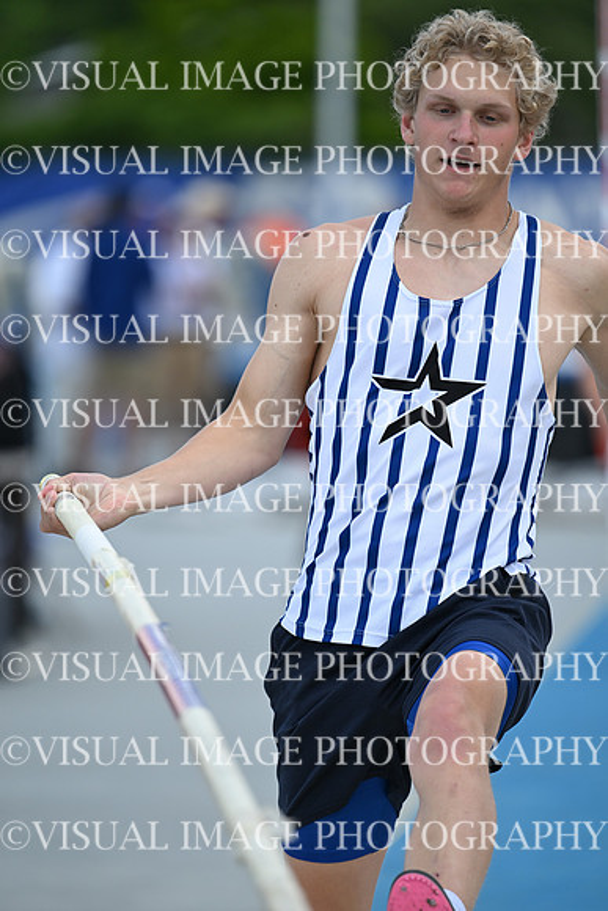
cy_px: 456
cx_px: 304
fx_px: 10126
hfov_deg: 3.4
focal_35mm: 400
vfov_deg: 5.2
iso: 500
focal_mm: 400
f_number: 4.5
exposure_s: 1/2000
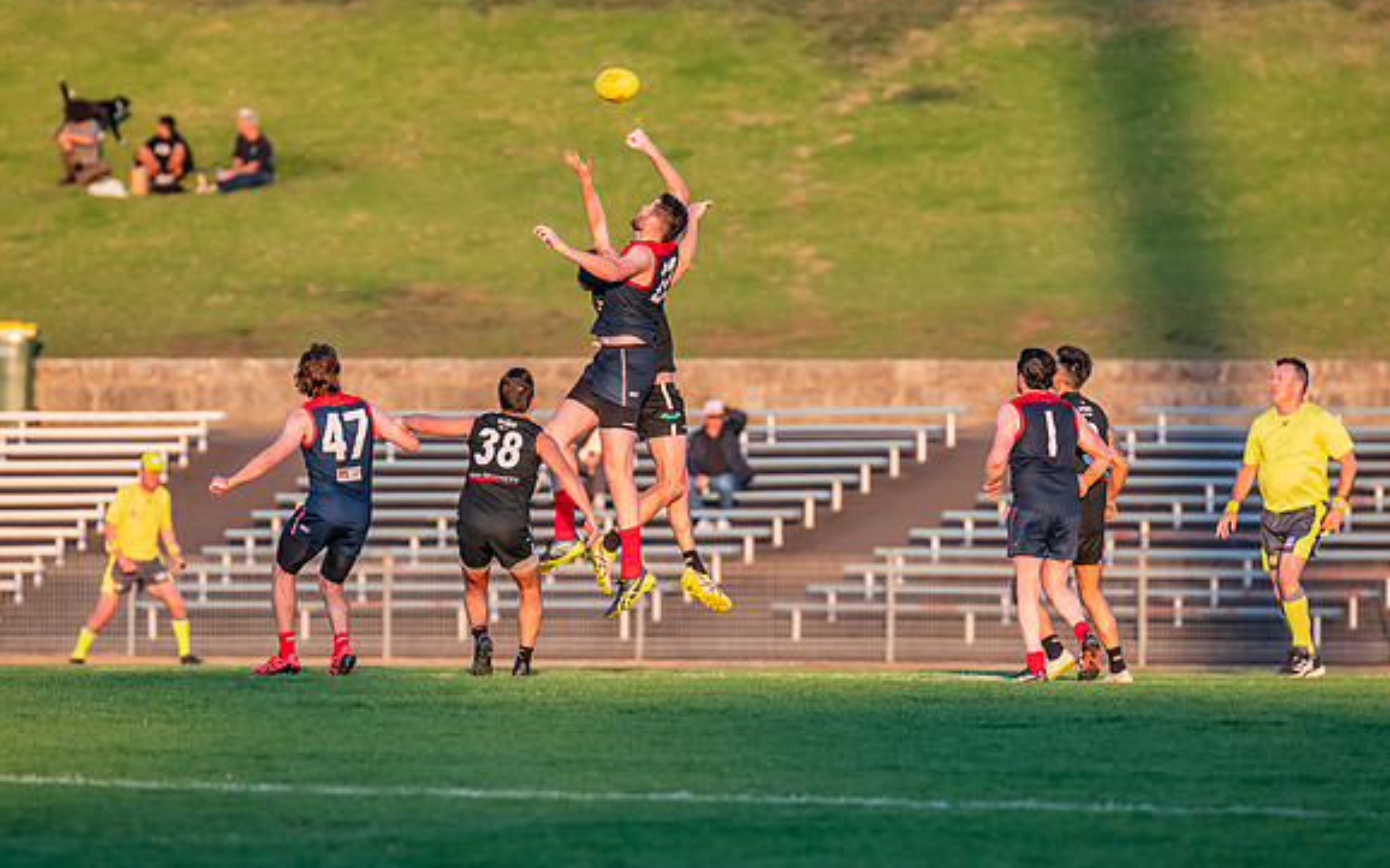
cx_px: 687
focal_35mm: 439
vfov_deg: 3.0
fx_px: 16627
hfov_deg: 4.8
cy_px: 389
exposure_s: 1/1600
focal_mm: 300
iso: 800
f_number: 4
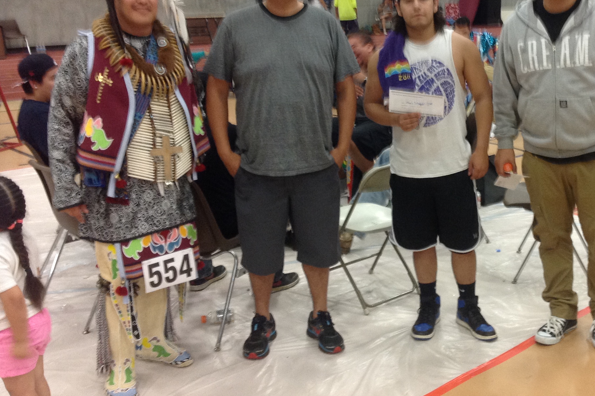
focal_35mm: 52
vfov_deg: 25.9
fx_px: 859
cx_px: 421
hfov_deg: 37.5
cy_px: 136
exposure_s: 1/15
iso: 160
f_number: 2.4
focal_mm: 4.28
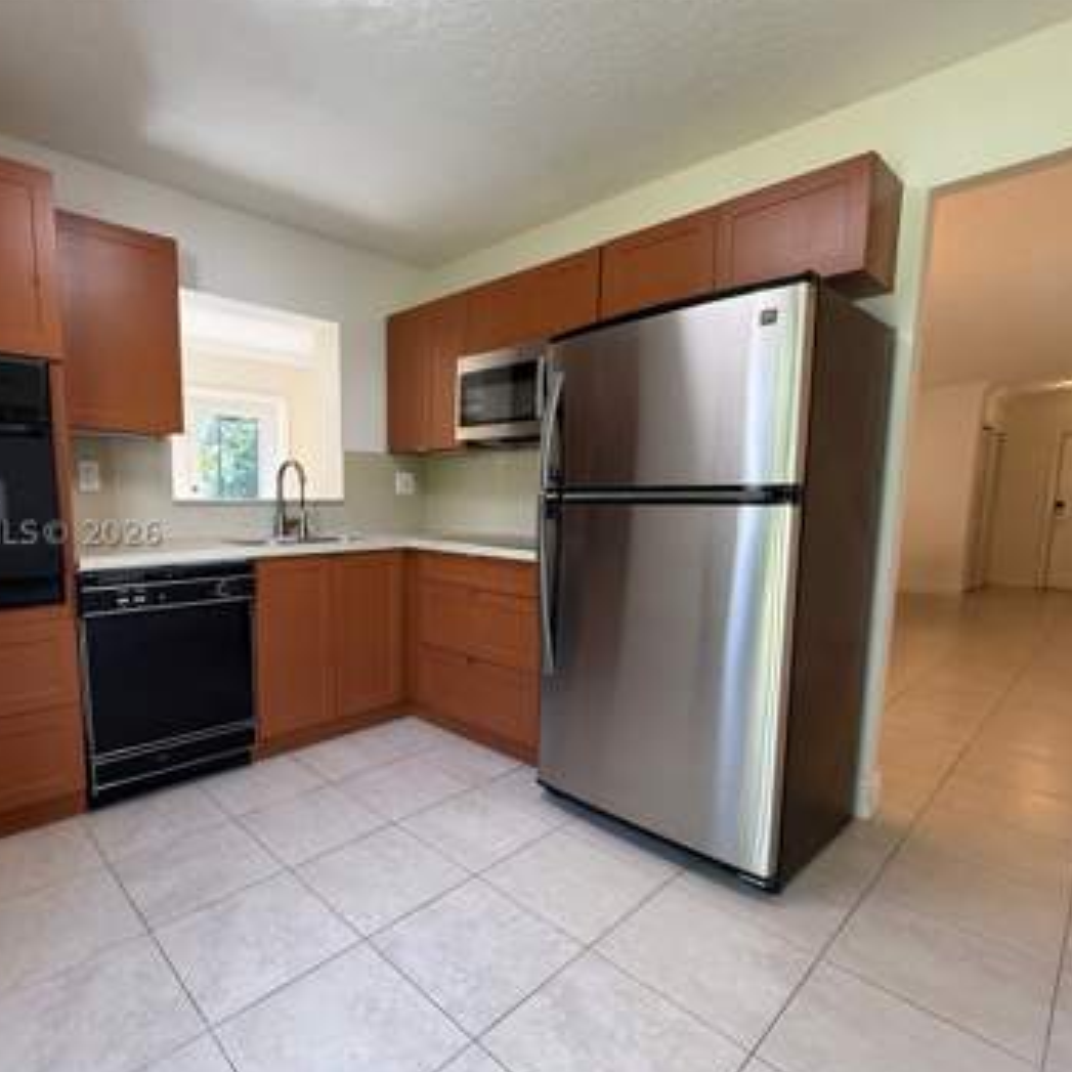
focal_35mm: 17
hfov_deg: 83.2
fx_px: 596
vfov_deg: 84.0
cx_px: 442
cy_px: 531
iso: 250
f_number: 2.2
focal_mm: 2.22
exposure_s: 1/120
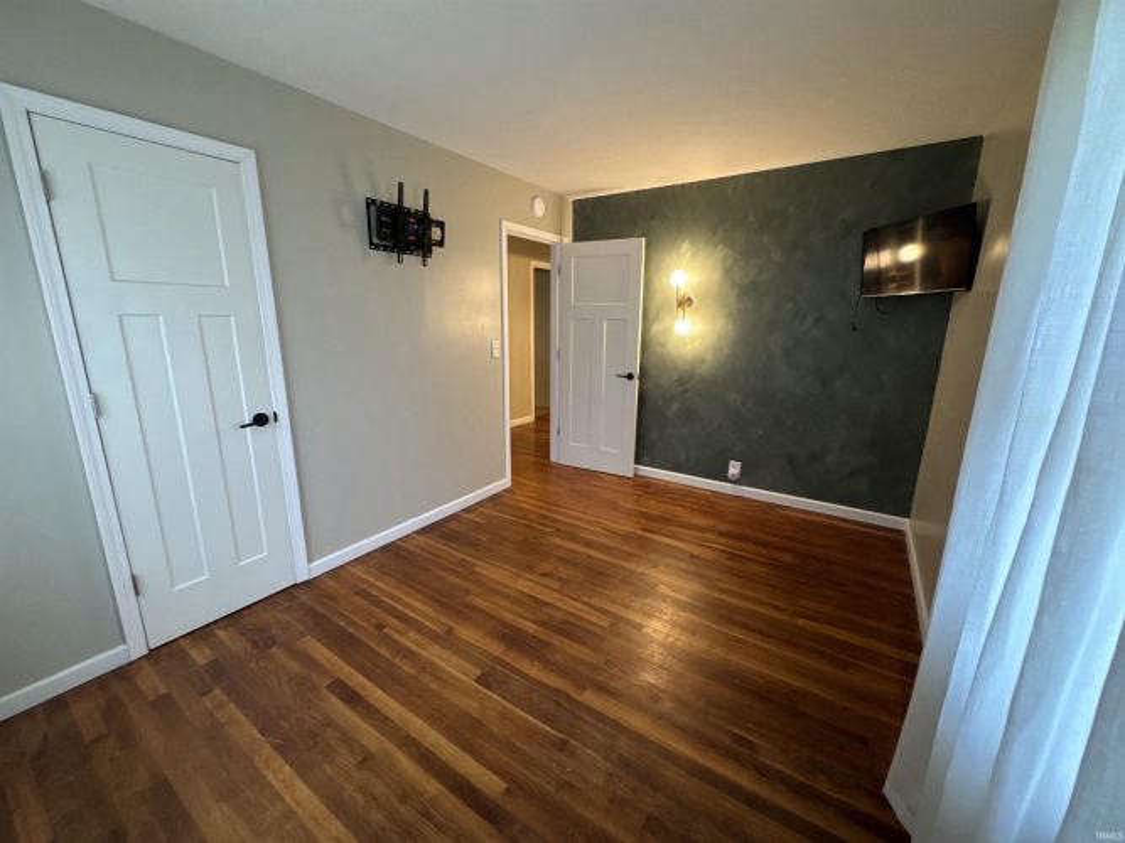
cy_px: 422
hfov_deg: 102.1
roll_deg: -0.6
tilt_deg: -12.9
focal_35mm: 14
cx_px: 562
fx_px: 455
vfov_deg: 85.7
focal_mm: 2.22
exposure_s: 1/60
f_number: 2.2
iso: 500
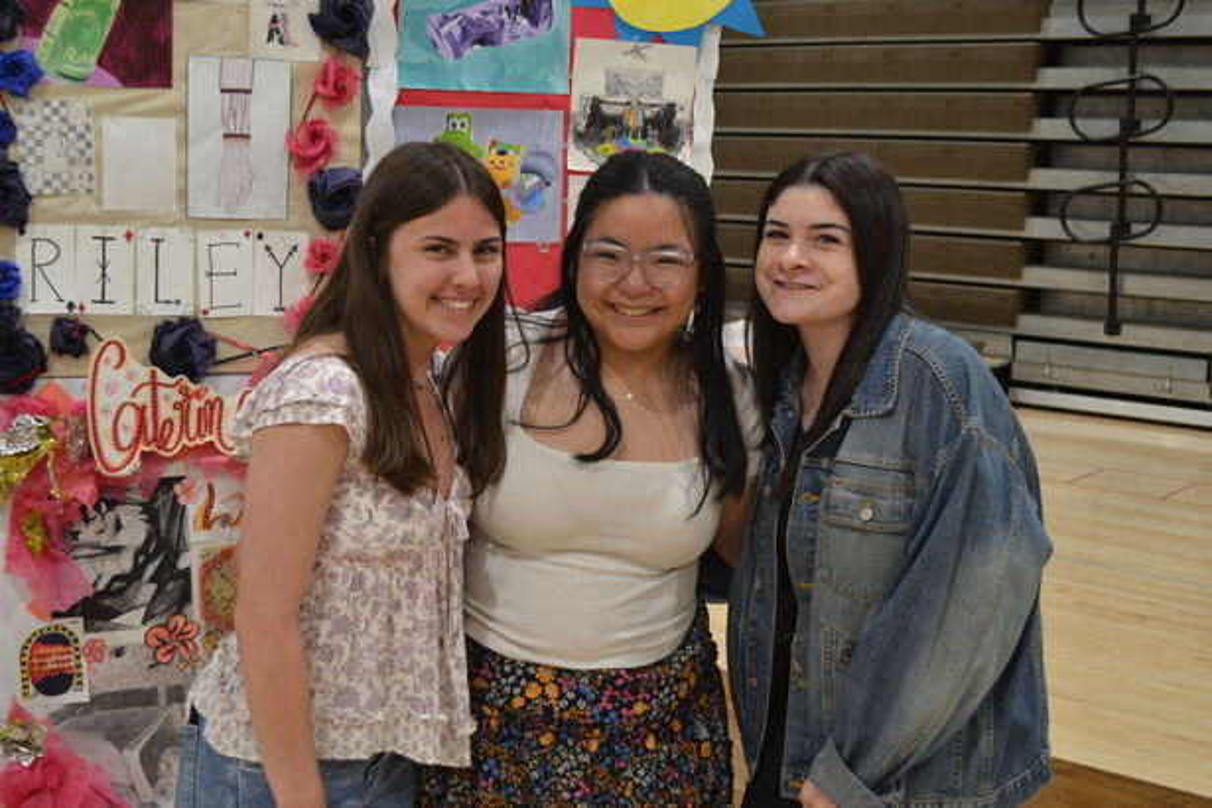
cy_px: 404
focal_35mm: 48
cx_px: 606
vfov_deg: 28.1
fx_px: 1616
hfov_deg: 41.1
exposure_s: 1/30
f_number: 4.8
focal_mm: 32
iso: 400
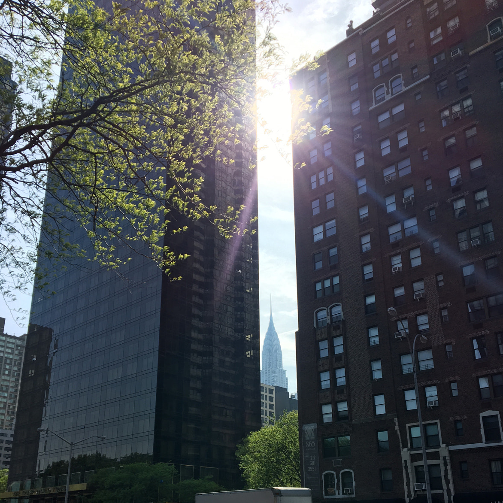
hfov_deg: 47.2
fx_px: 575
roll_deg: +1.0
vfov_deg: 46.5
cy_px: 335
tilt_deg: +20.1
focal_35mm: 35
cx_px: 253
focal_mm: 4.15
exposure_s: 1/1148
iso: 25
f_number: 2.2
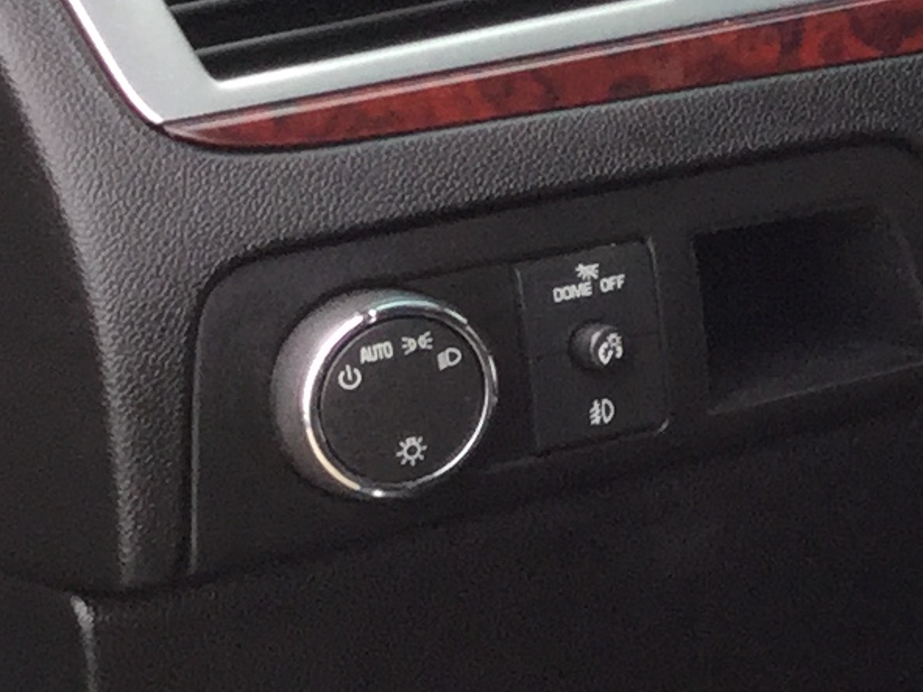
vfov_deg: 8.6
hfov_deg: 10.4
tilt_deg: -12.7
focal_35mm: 171
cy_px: -203
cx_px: 1989
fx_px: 4560
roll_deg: -0.4
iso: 40
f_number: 2.4
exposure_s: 1/120
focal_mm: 3.3
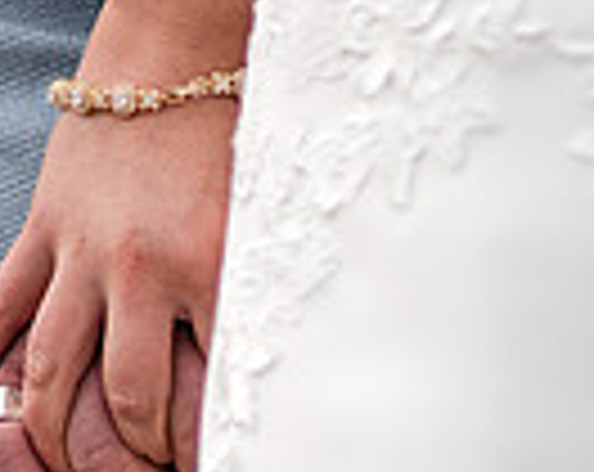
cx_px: 279
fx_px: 3771
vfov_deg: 7.2
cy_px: 137
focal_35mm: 215
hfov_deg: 9.0
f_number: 1.8
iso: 100
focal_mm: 35
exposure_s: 1/6400
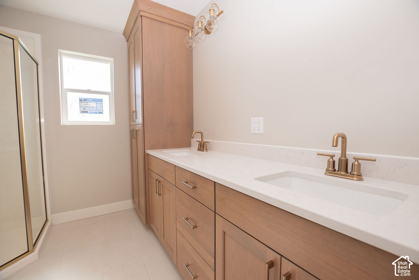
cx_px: 210
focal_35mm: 15
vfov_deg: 77.3
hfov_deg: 100.4
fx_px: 175
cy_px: 140
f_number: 4
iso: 125
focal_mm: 10
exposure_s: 1/200
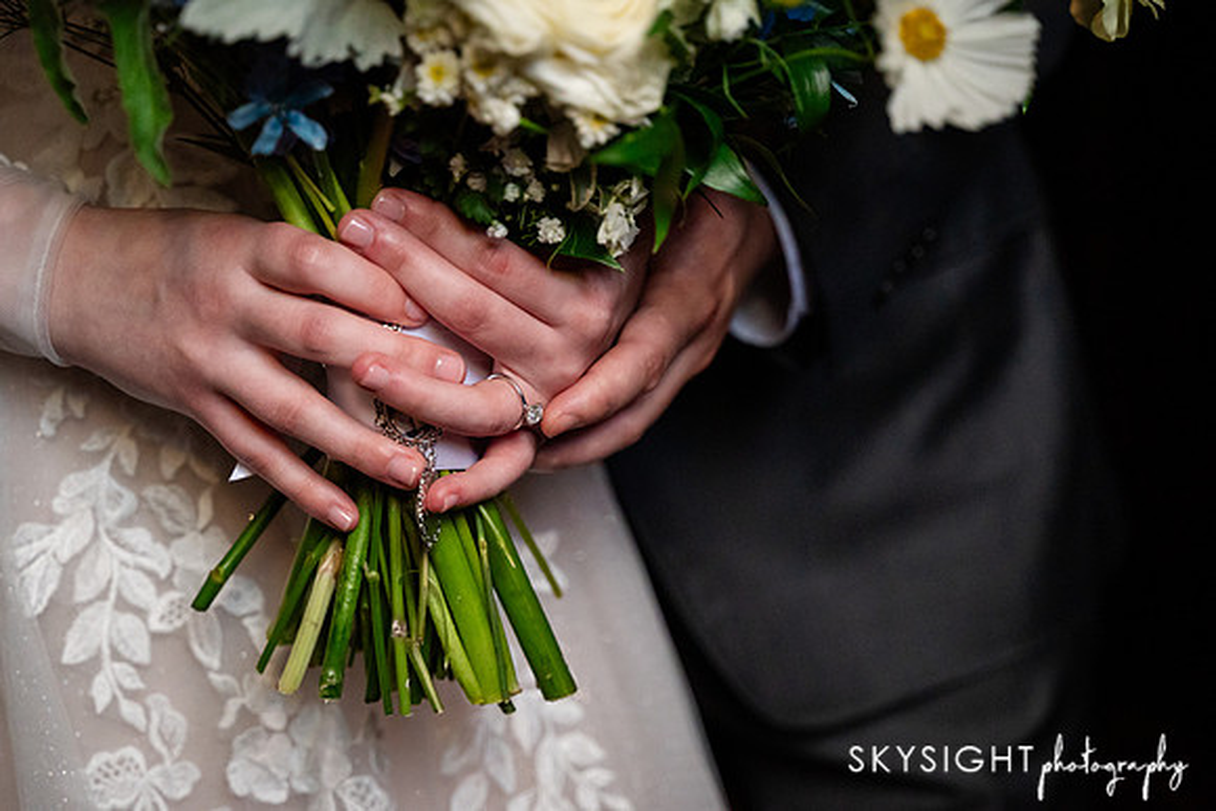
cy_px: 406
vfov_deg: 23.9
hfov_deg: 35.2
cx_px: 608
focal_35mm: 57
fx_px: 1918
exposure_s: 1/500
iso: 4000
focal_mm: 56
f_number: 2.8
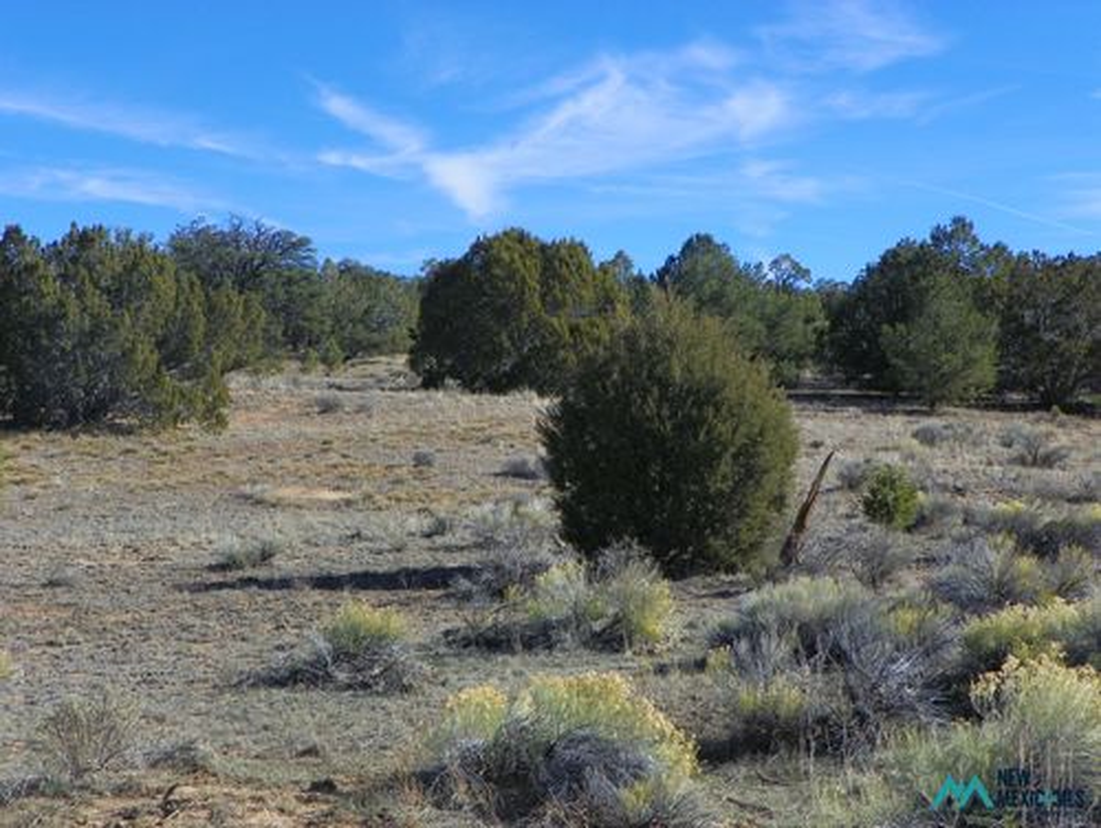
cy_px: 414
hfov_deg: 30.2
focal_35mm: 64
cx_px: 550
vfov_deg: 23.0
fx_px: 2038
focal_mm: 11.4
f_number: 5
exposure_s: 1/400
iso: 64
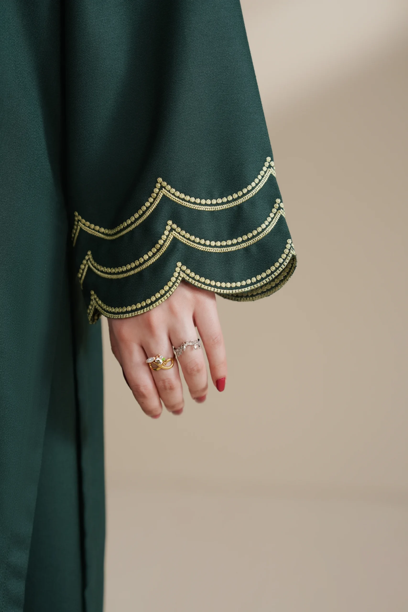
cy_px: 306
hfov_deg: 19.5
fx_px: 1190
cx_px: 204
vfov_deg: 28.8
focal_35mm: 70
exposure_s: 1/250
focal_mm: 70
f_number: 3.2
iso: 500
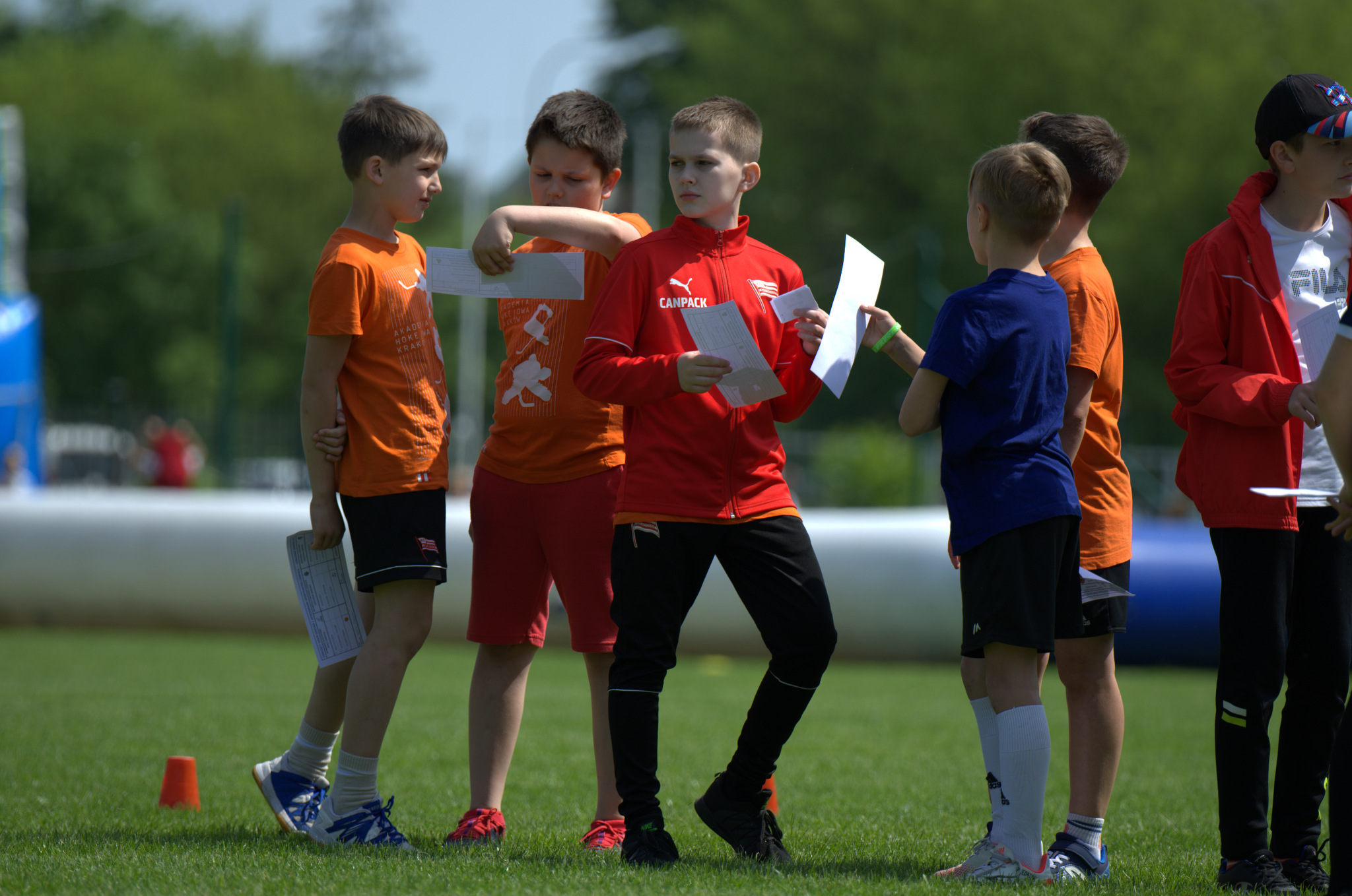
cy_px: 448
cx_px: 676
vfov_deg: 5.1
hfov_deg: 7.6
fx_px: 10122
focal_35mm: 270
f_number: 2.8
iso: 100
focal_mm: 180
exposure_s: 1/1000
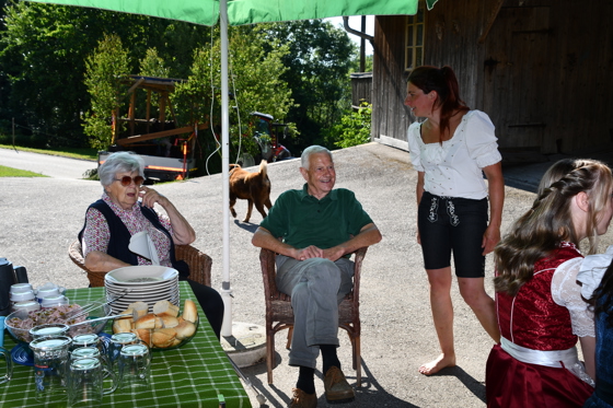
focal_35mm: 45
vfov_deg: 29.8
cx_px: 306
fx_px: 766
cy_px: 204
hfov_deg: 43.6
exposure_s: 1/200
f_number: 7.1
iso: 100
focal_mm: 30
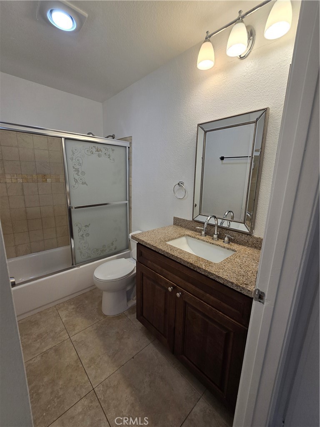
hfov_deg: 89.9
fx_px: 160
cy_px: 214
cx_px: 160
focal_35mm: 13
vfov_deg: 106.2
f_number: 2.2
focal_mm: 2.2
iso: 50
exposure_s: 1/120
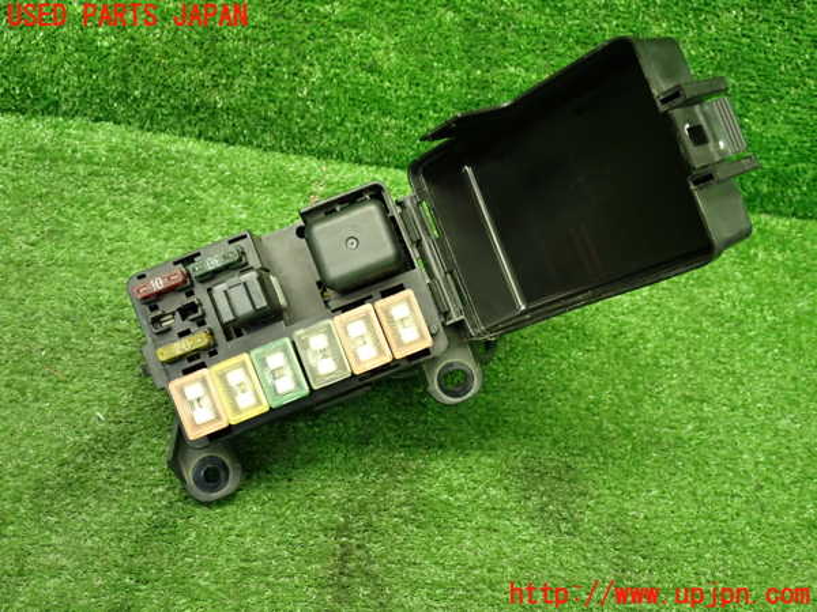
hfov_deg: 49.0
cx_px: 408
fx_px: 897
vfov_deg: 37.7
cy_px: 306
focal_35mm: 38
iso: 640
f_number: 2.7
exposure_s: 1/40
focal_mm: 6.83
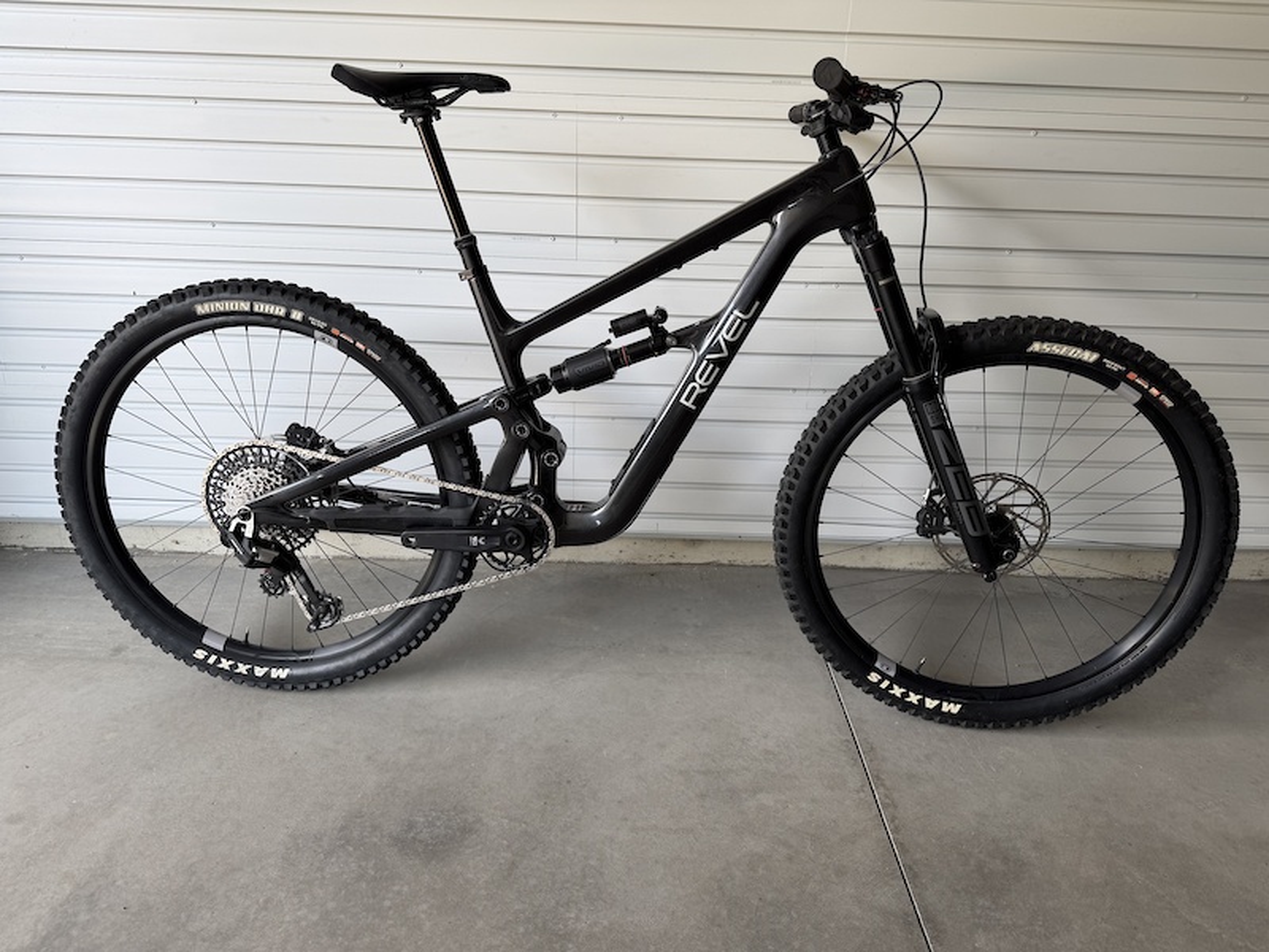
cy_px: 476
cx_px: 634
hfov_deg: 71.6
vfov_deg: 56.8
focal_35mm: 24
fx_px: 880
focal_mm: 6.76
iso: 50
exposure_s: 1/145
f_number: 1.78
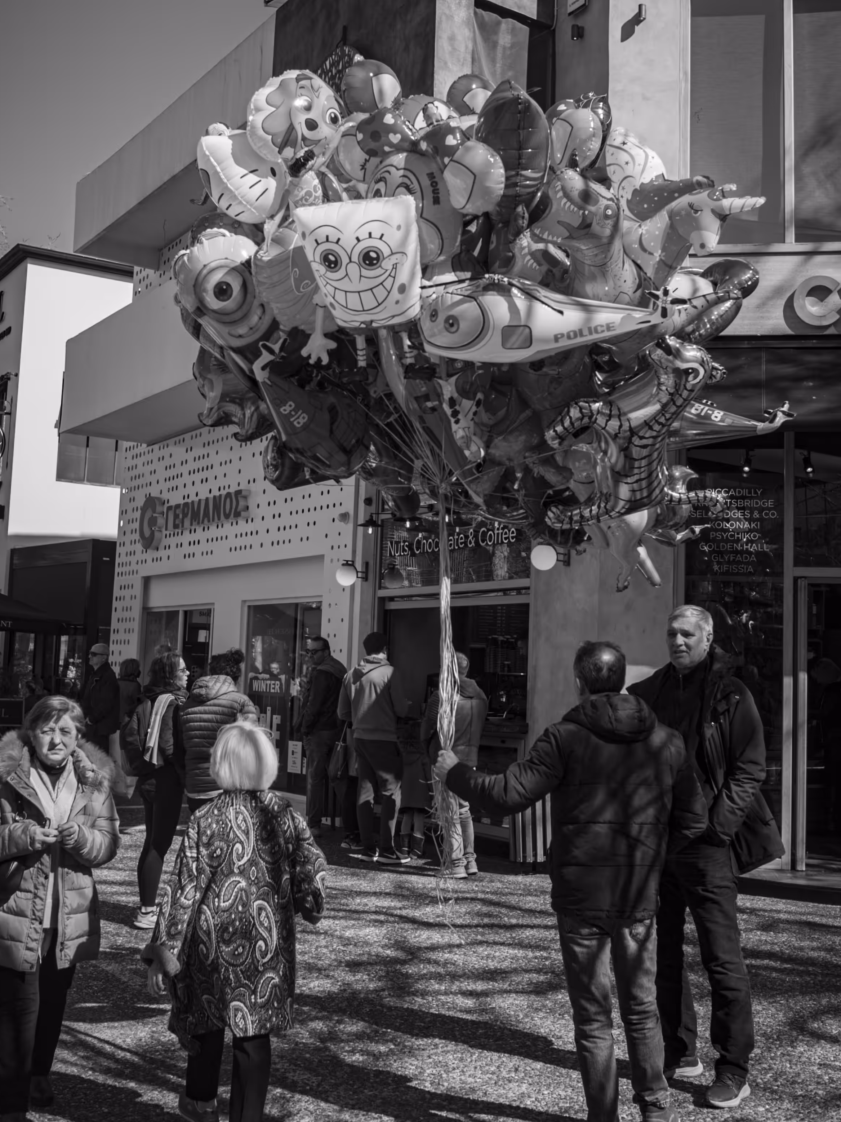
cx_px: 396
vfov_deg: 41.1
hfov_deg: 31.5
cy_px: 467
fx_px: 1490
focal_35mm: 46
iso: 200
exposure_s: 1/1250
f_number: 5.6
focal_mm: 35
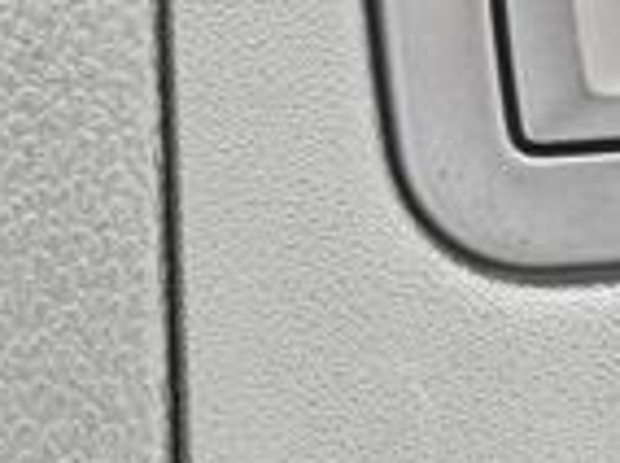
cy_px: -9
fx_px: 5436
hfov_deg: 6.5
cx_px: 847
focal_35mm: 304
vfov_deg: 4.9
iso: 800
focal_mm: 35
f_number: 5
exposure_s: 1/200
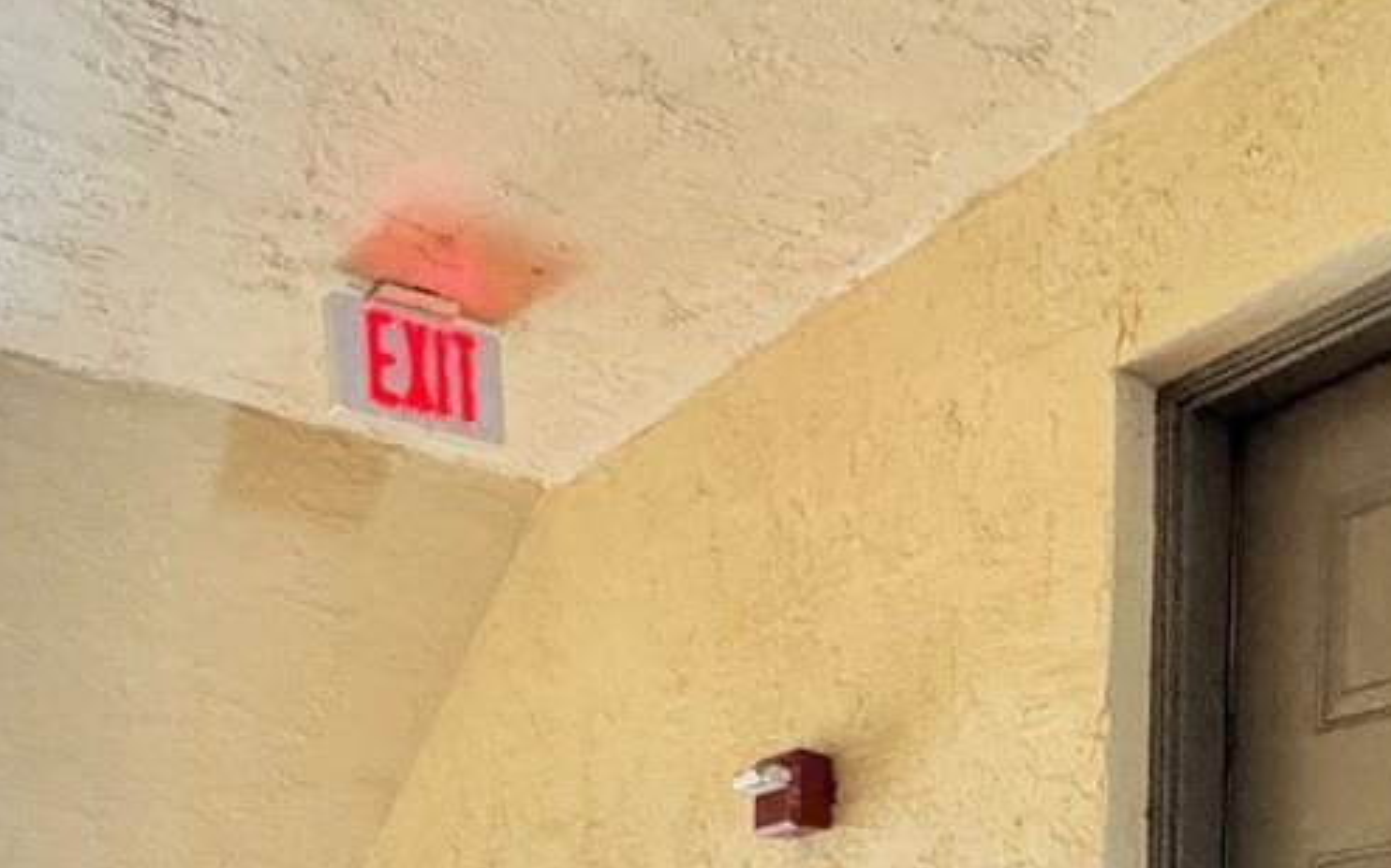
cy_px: 1298
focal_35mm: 48
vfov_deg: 22.2
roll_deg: -1.0
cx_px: 846
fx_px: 1819
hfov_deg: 41.6
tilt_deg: -3.7
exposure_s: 1/60
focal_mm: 2.22
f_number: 2.2
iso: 1000
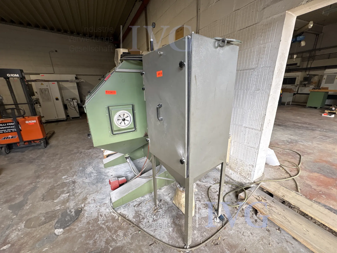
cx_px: 168
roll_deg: +1.3
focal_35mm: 14
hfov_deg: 102.1
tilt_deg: -15.1
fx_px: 136
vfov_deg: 85.7
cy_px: 126
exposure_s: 1/99
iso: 64
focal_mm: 2.22
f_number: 2.2
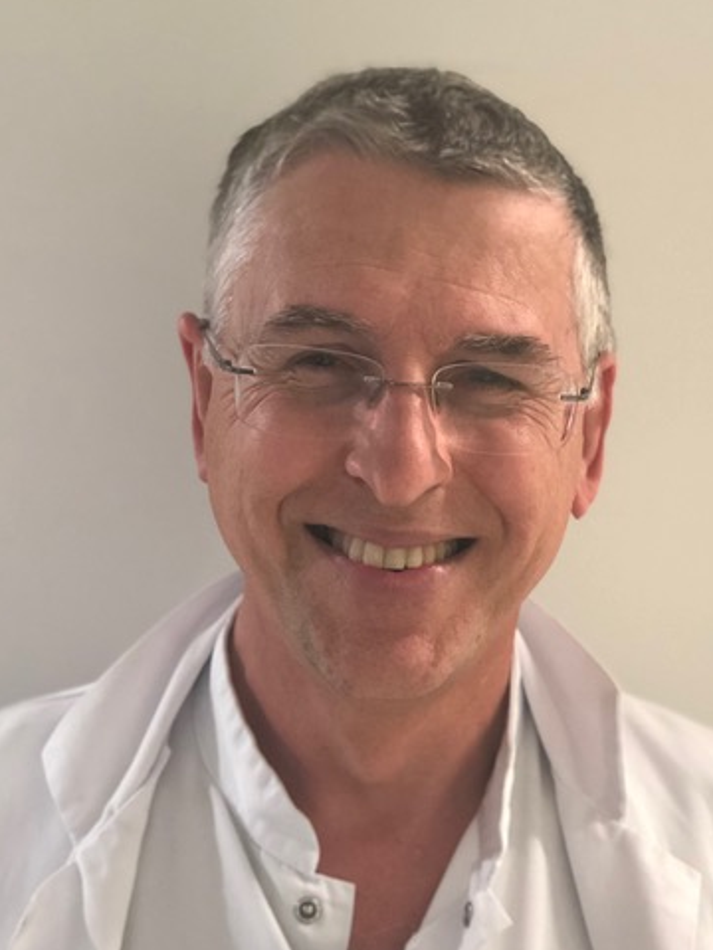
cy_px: 556
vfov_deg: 25.6
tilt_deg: -3.5
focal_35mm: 76
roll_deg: -0.4
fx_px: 2087
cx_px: 360
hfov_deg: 19.4
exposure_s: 1/33
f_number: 2.8
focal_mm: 6.6
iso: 320
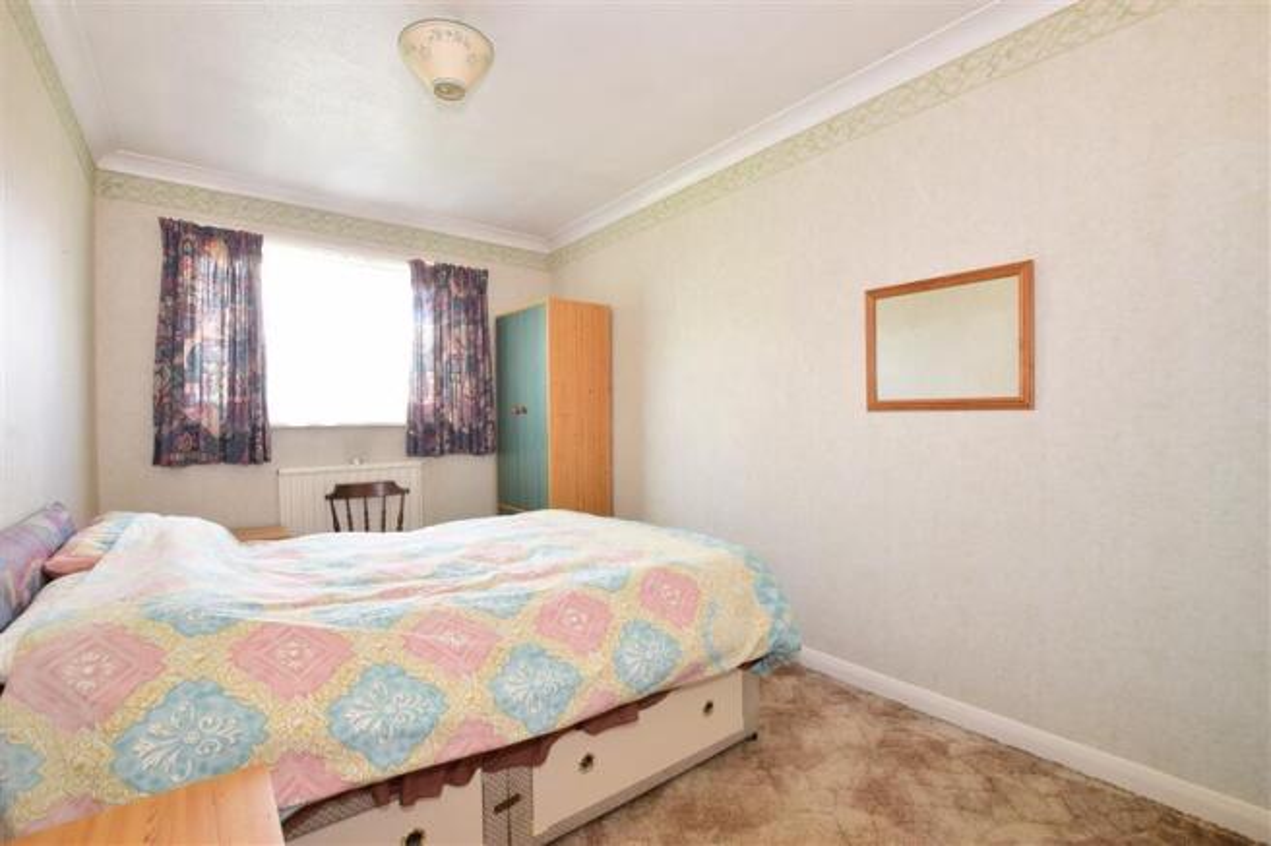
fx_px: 529
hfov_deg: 100.4
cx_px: 636
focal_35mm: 15
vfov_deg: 77.3
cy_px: 423
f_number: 22
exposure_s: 1/1.6
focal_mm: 10
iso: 400
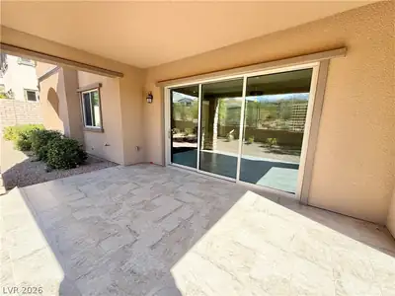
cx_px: 198
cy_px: 148
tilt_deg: -9.6
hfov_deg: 102.1
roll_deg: -1.4
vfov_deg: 85.7
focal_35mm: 14
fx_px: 160
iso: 50
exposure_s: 1/502
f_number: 2.2
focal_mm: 2.22
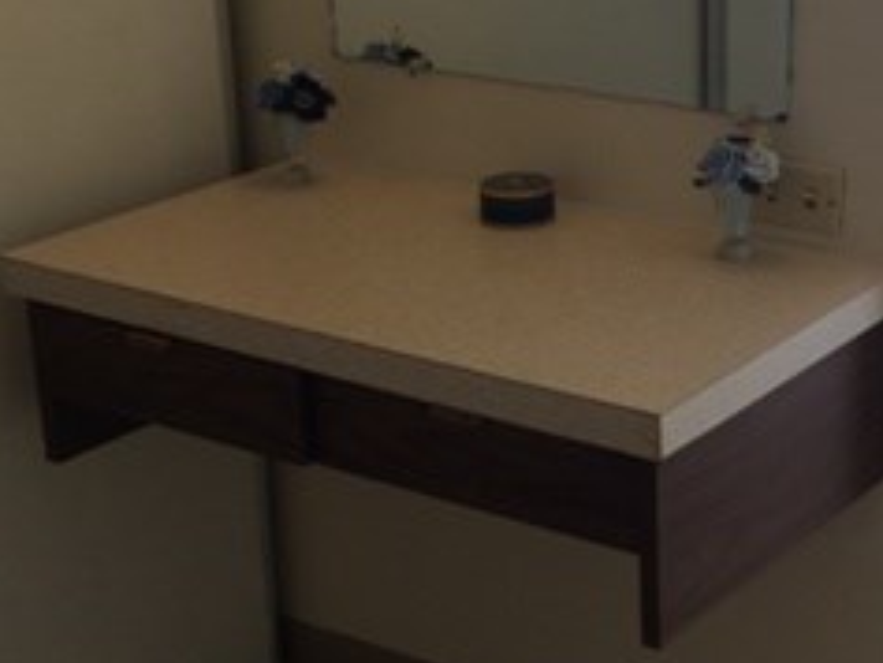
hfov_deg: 23.9
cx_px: 648
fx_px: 2067
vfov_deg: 18.2
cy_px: 406
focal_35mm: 81
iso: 50
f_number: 2.2
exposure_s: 1/120
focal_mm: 4.12
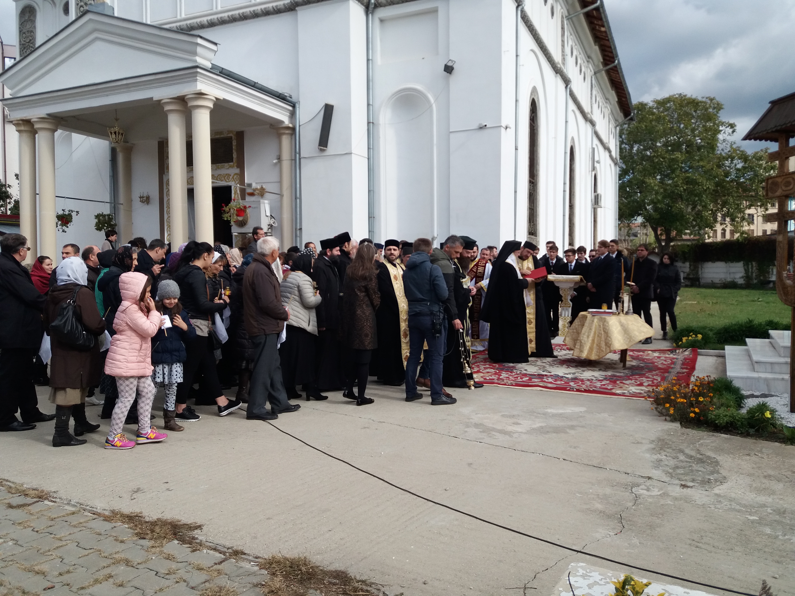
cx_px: 398
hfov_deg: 63.4
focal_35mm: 28
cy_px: 298
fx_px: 643
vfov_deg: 49.7
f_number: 1.9
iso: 64
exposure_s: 1/859
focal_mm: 3.7
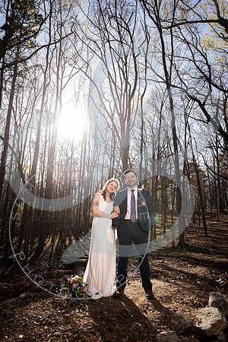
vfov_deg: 73.7
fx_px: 228
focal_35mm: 24
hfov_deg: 53.1
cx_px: 114
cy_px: 171
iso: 100
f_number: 2.8
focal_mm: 24
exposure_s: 1/800
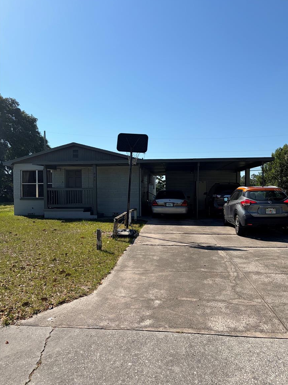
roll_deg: -0.2
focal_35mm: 27
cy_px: 191
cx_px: 148
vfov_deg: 65.3
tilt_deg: +0.7
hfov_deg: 51.3
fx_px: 300
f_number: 1.6
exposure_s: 1/6329
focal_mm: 5.96
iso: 64
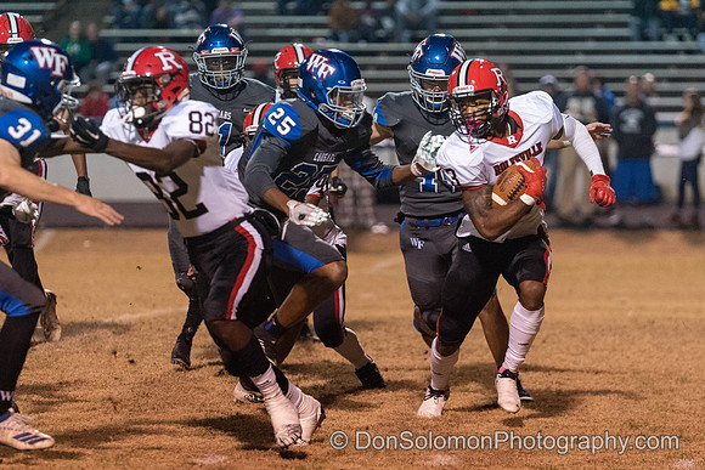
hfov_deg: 8.5
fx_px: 4720
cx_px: 348
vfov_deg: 5.7
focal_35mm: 241
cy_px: 258
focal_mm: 191
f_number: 3.2
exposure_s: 1/640
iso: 6400
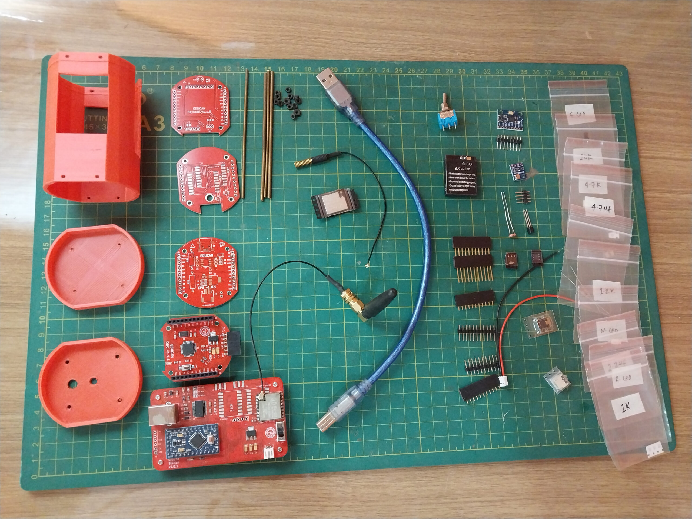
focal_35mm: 26
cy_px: 260
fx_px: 520
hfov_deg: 67.3
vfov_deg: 53.1
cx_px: 346
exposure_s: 1/50
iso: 320
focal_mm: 4
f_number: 1.8
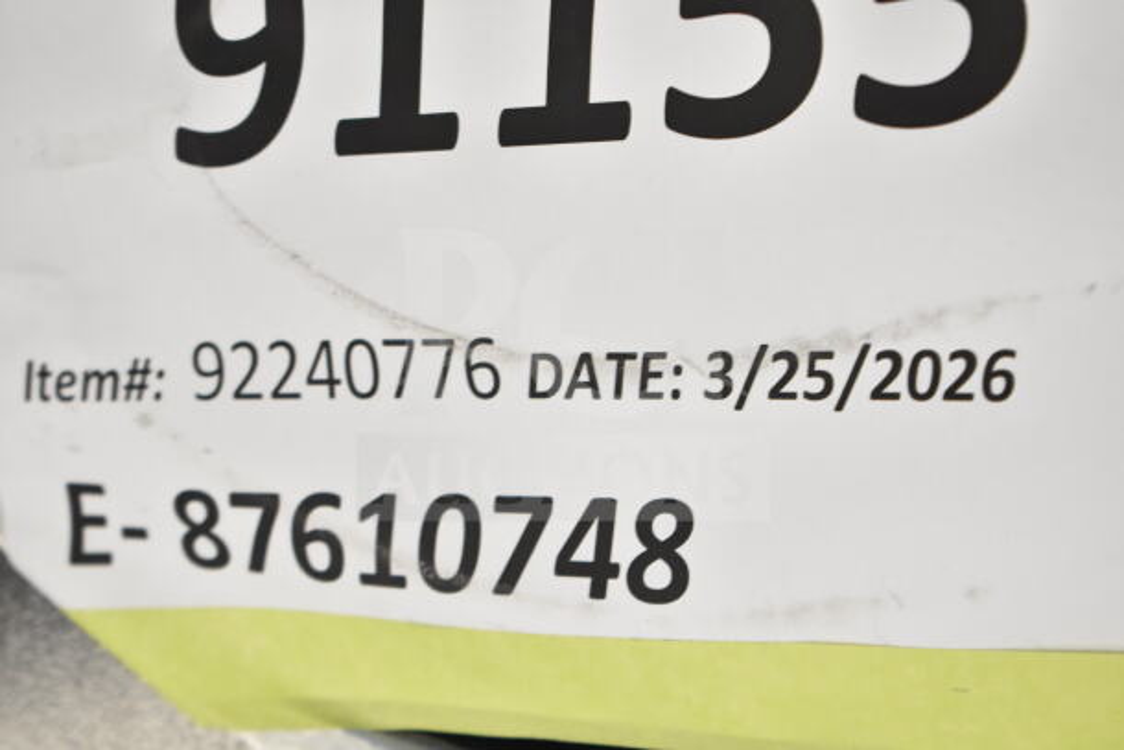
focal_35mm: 82
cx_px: 562
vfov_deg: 16.6
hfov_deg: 24.6
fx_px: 2576
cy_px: 375
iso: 1800
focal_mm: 55
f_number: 5.6
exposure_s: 1/100
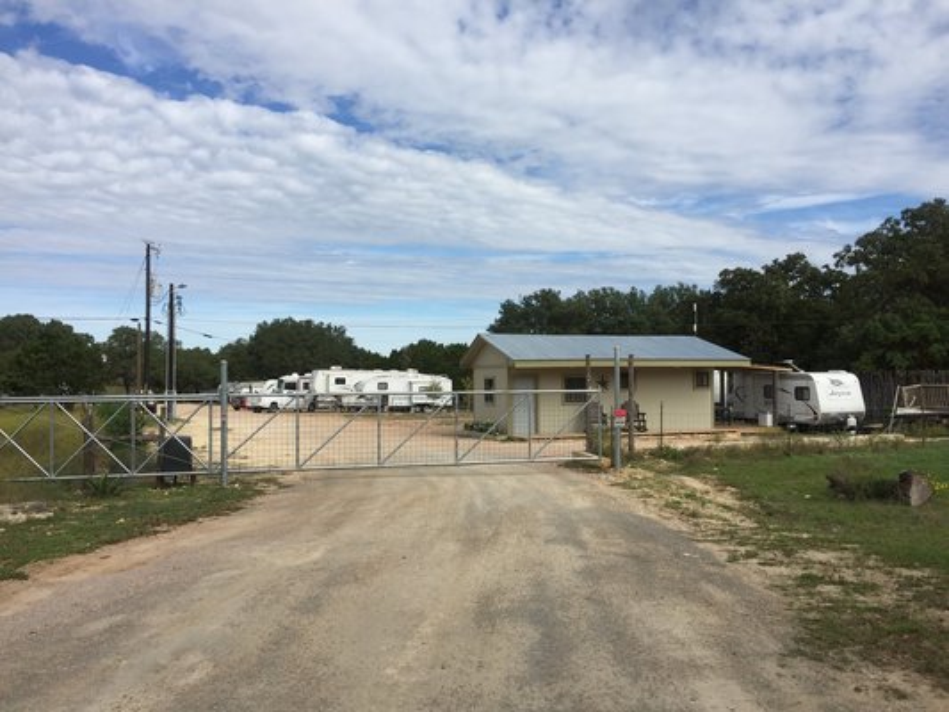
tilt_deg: -0.1
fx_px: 795
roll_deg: -0.6
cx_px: 474
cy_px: 356
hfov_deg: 61.6
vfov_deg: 48.2
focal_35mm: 29
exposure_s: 1/2639
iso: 32
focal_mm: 4.15
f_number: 2.2
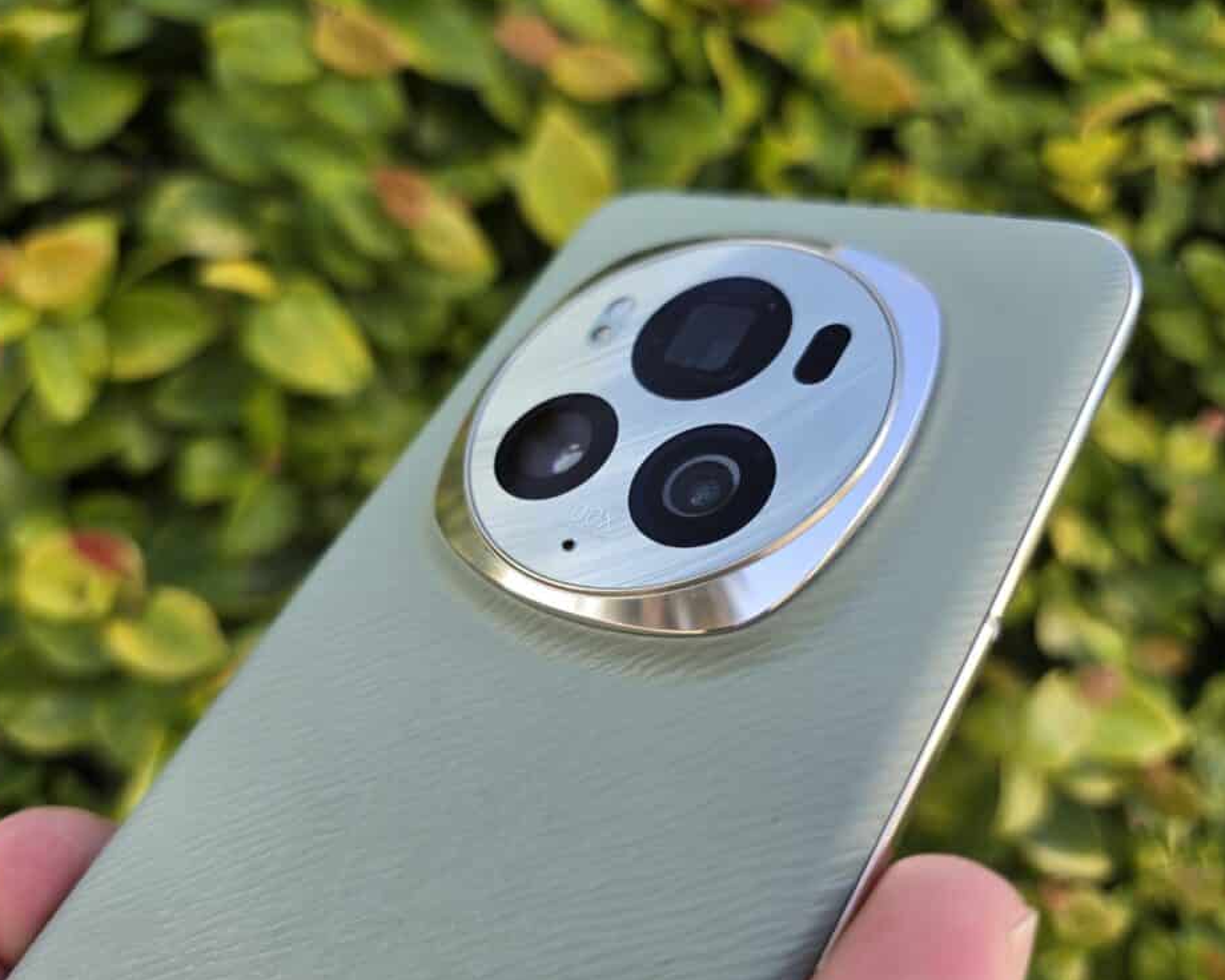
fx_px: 906
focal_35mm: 25
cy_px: 485
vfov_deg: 56.8
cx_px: 579
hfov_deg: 68.0
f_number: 1.7
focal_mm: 6.3
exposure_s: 1/180
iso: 25
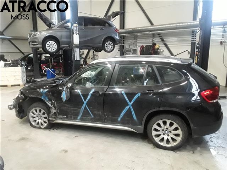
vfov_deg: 49.7
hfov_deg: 63.4
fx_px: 184
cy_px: 85
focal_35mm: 28
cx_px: 114
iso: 500
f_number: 1.9
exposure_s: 1/25
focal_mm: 2.91
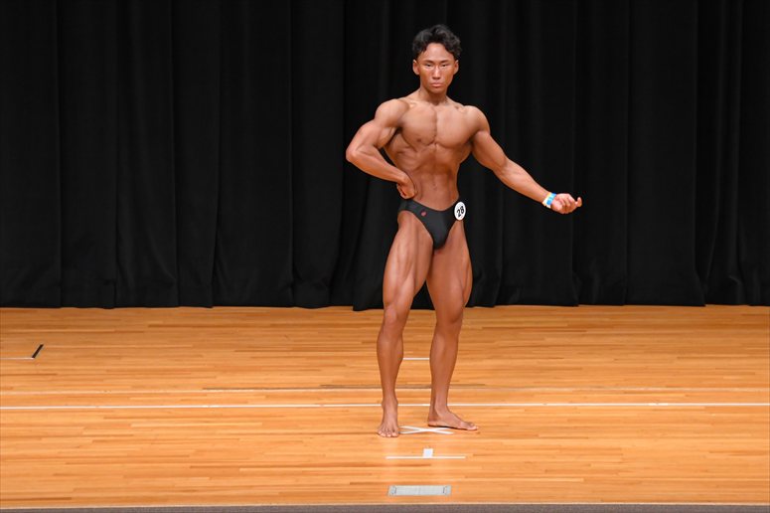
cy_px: 256
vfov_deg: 5.7
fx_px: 5131
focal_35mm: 240
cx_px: 385
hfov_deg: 8.6
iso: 4000
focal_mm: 160
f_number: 5.6
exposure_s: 1/400
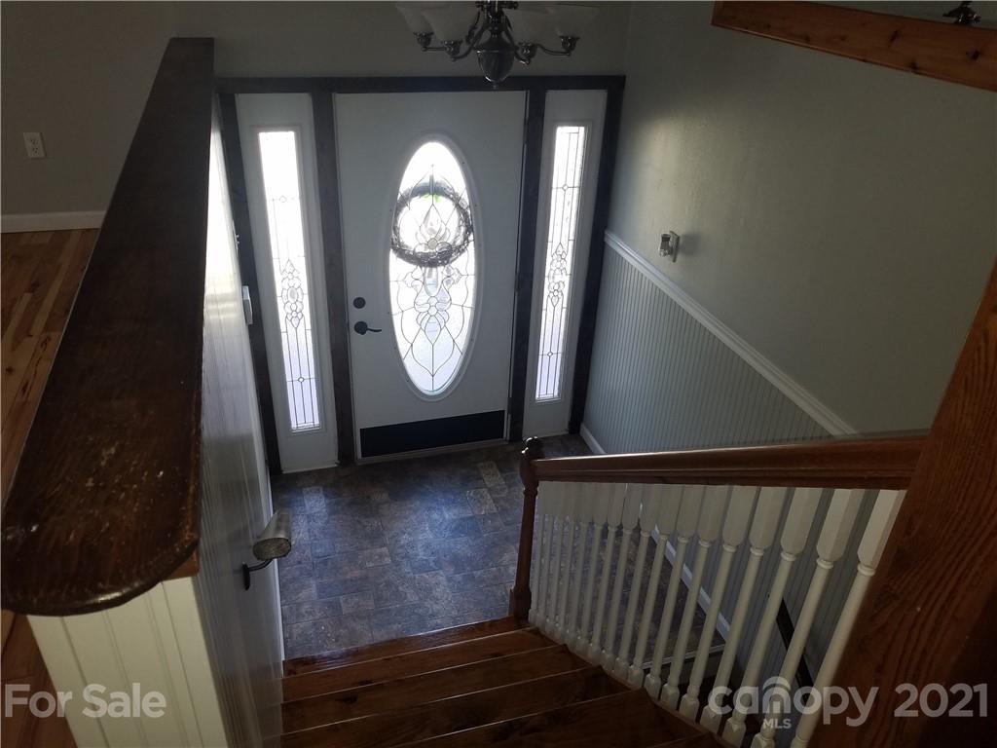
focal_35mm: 26
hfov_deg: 67.3
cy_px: 374
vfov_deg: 53.1
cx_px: 498
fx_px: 749
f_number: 1.7
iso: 100
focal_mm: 4.2
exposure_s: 1/40
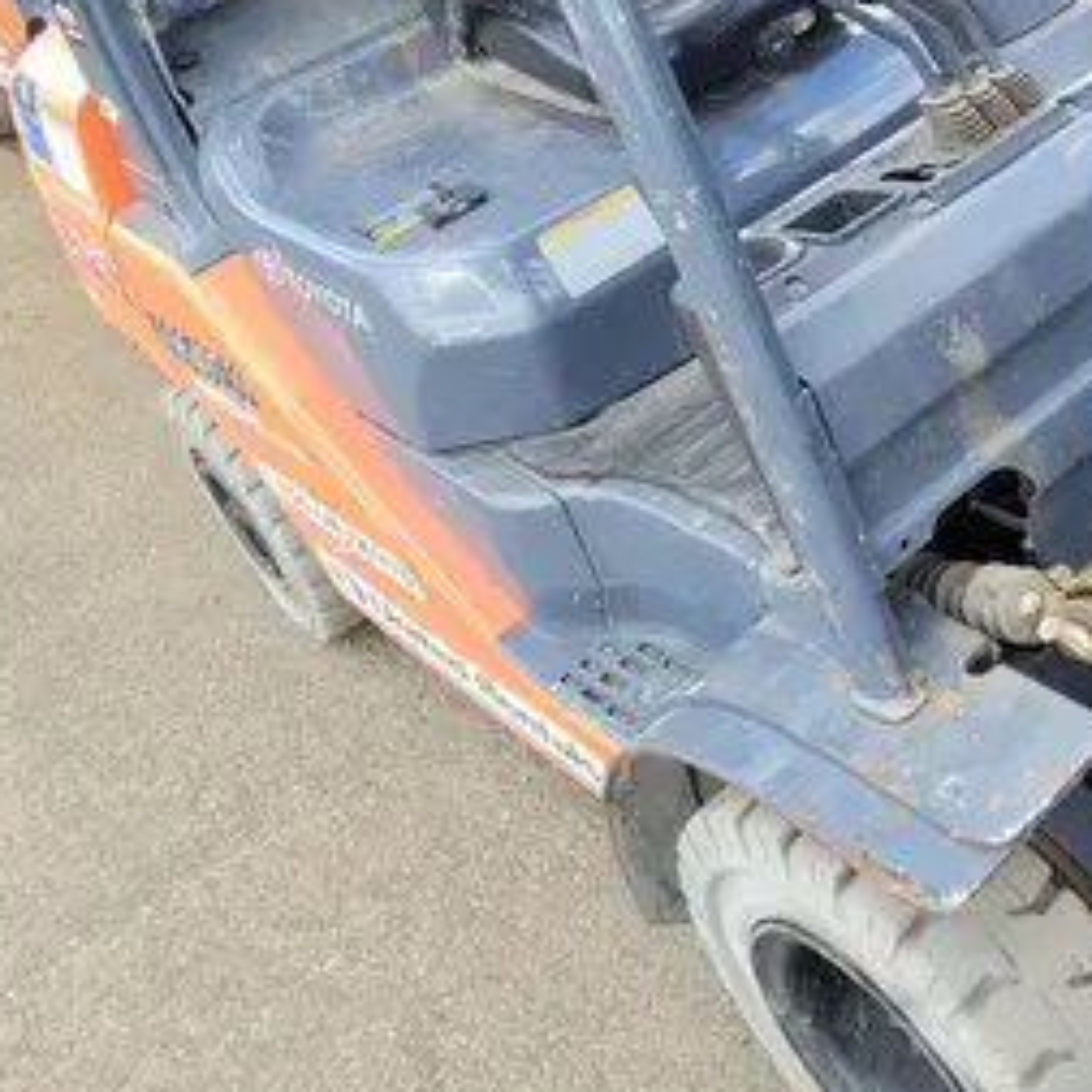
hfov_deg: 32.7
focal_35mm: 50
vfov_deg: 33.6
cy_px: 322
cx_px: 928
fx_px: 1785
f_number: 1.8
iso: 40
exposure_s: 1/322
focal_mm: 5.4
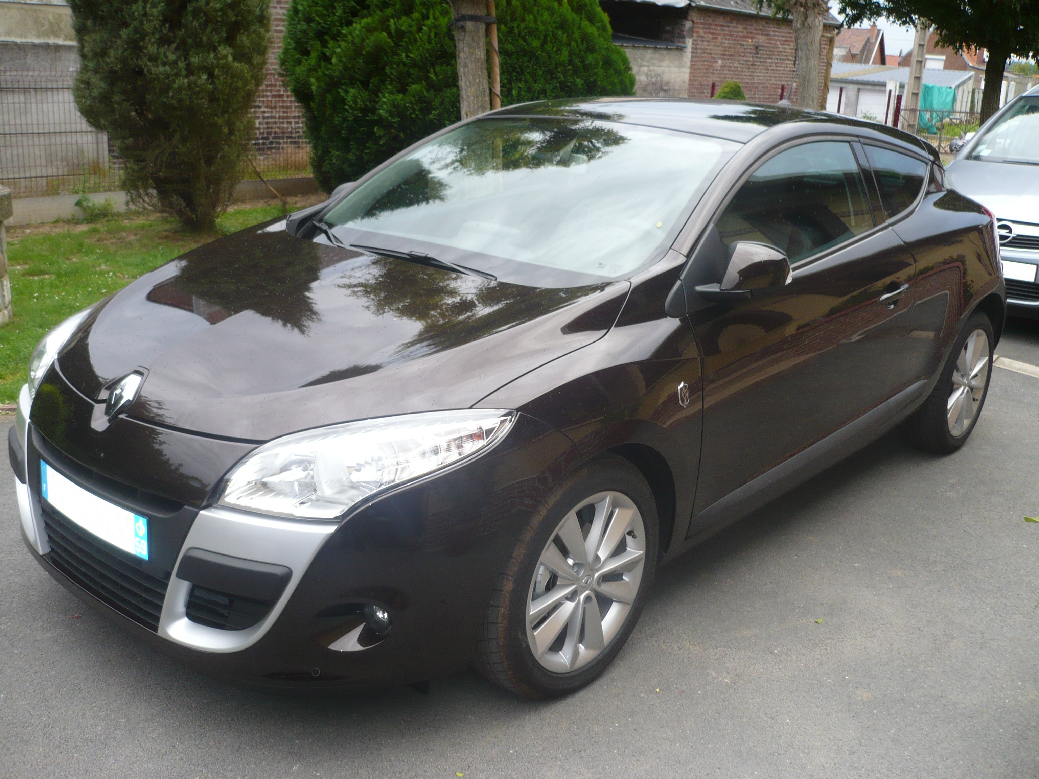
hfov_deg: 52.6
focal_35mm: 35
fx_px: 1051
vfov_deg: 40.7
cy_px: 390
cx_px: 520
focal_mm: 5.8
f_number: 2.8
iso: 100
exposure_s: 1/60
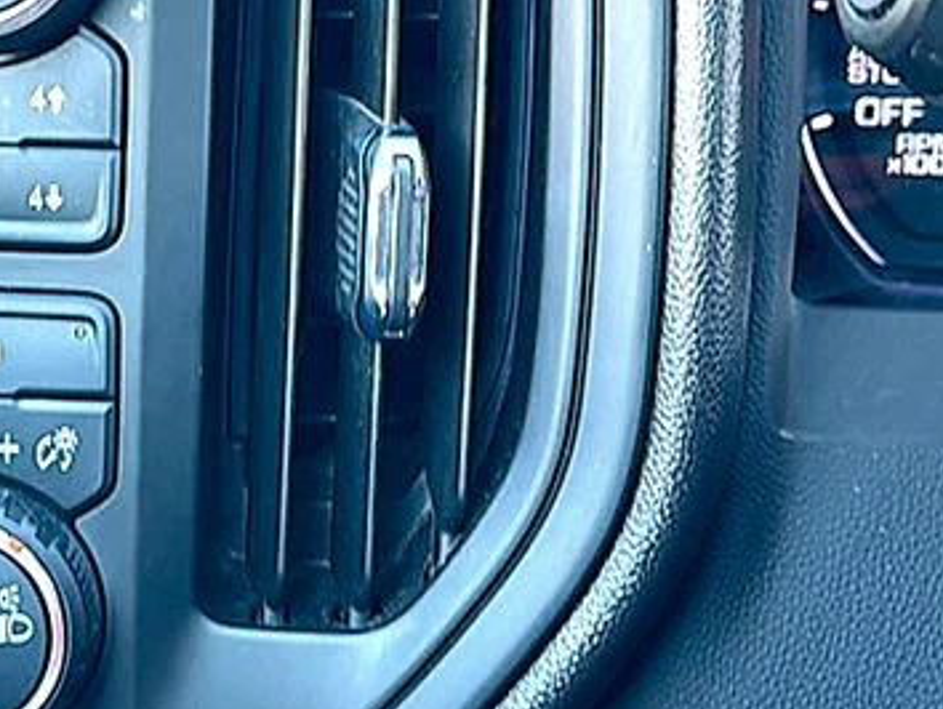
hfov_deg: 23.6
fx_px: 2208
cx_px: 141
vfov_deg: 18.2
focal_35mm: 81
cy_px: 271
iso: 64
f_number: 1.78
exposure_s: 1/48
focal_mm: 6.86
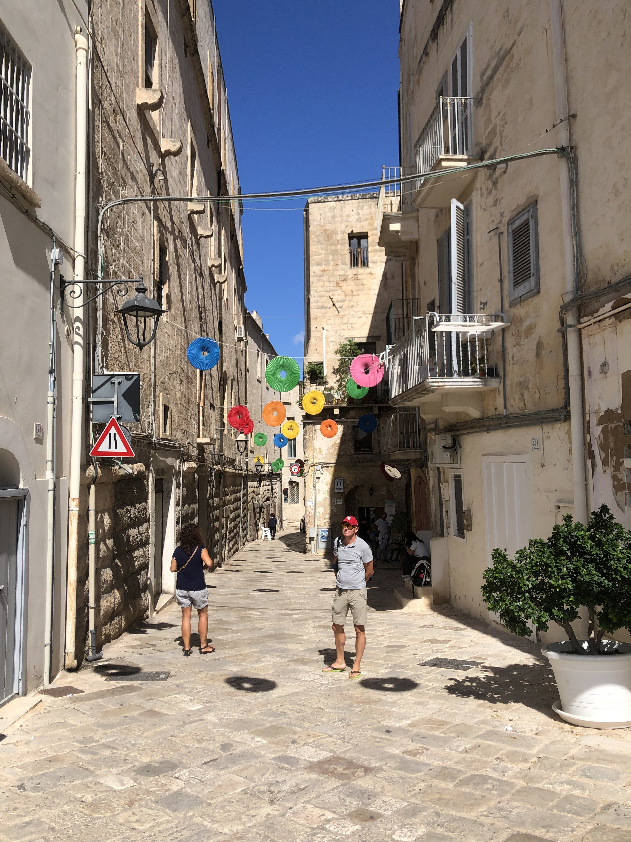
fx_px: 681
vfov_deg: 63.4
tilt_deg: +4.0
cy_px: 421
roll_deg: +0.2
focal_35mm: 28
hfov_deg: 49.7
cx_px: 316
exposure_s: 1/2857
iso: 25
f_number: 1.8
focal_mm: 4
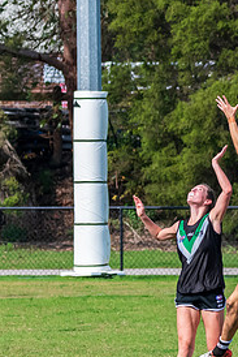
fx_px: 7982
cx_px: 298
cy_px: 263
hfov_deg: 1.7
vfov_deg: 2.6
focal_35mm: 806
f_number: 8
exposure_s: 1/1250
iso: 800
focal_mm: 180
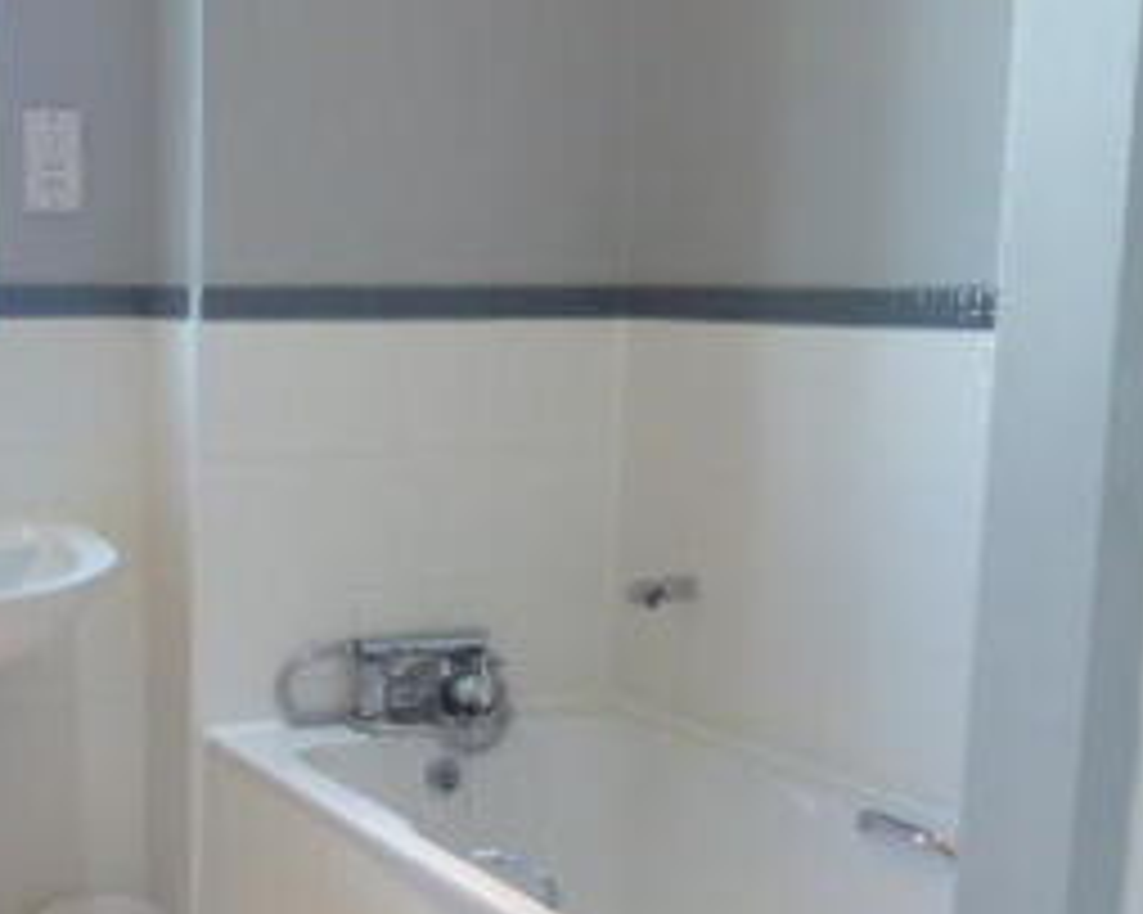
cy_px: 651
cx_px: 182
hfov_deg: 32.4
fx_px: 1894
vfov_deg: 26.9
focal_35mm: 56
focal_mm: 4.5
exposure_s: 1/60
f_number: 2.8
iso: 400
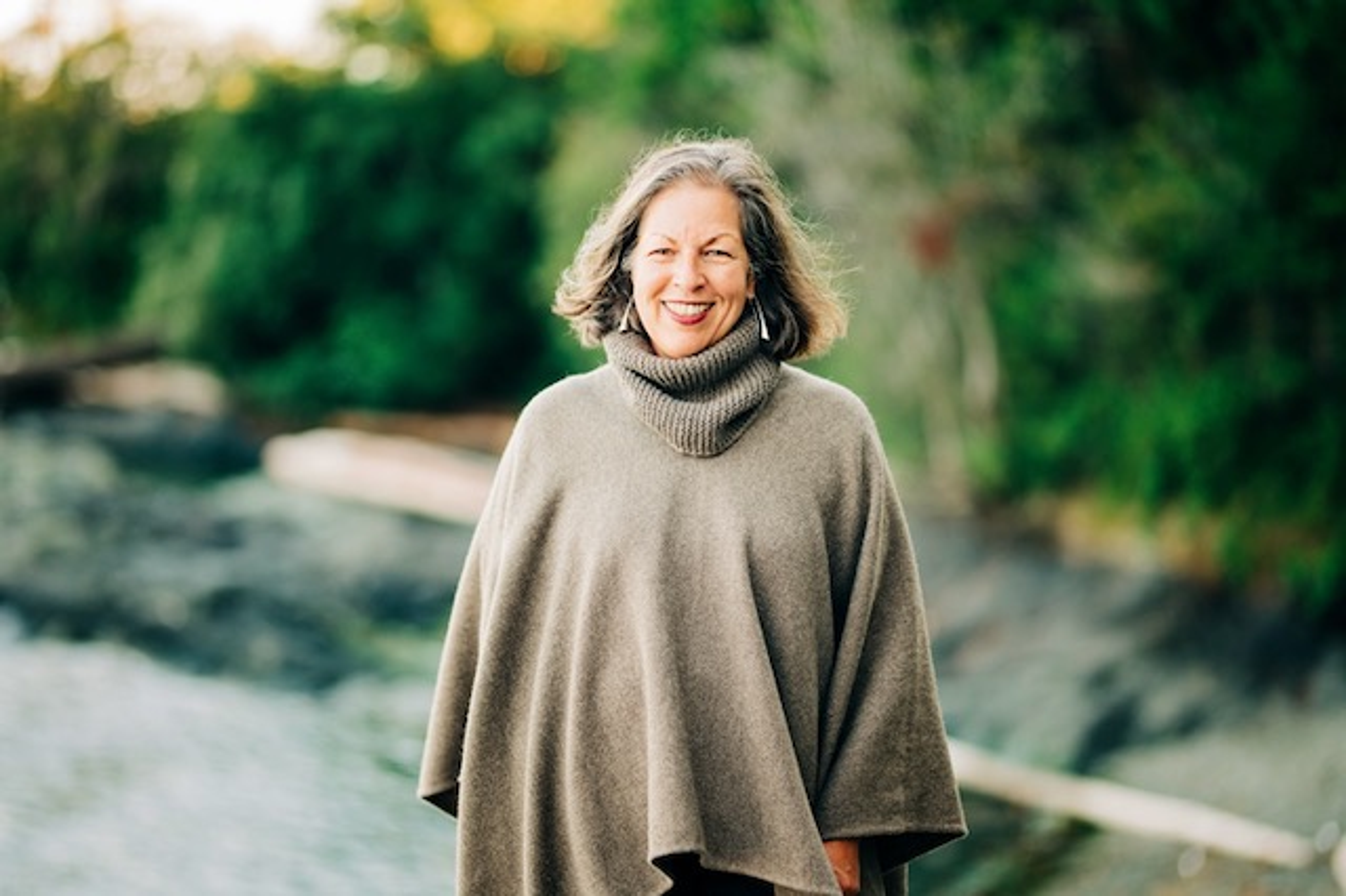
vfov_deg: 16.1
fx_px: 3176
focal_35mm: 85
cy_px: 448
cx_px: 673
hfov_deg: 23.9
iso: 125
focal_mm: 85
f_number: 1.4
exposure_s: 1/500
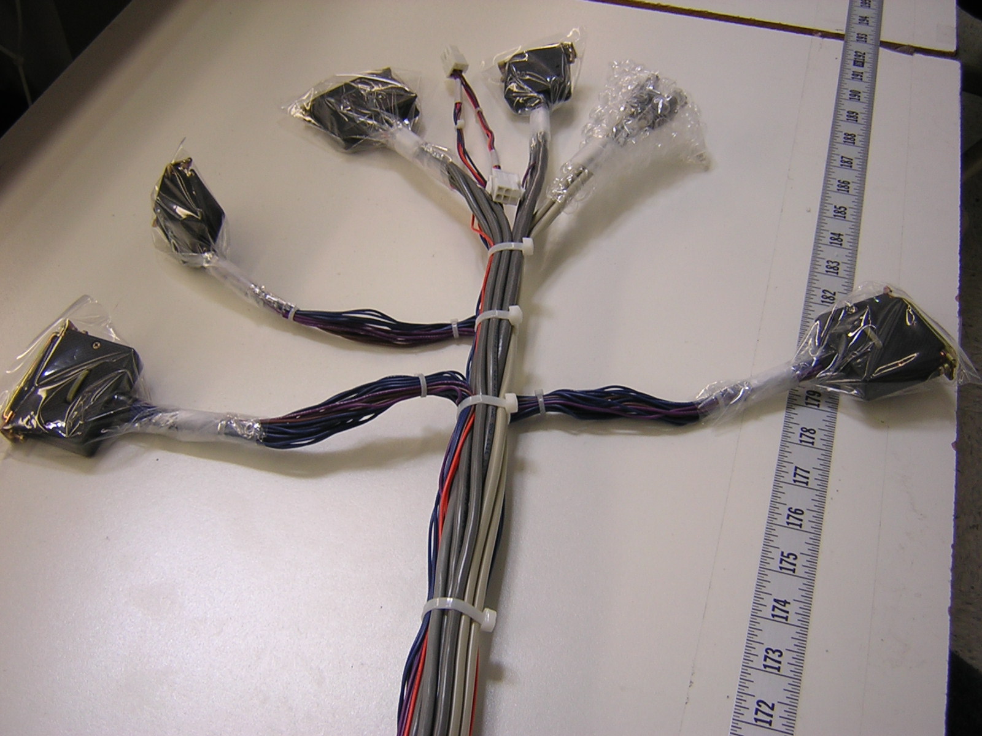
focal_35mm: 36
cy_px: 368
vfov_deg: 39.7
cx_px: 491
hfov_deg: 51.4
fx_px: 1021
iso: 100
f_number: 2.6
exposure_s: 1/54.4
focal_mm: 4.7
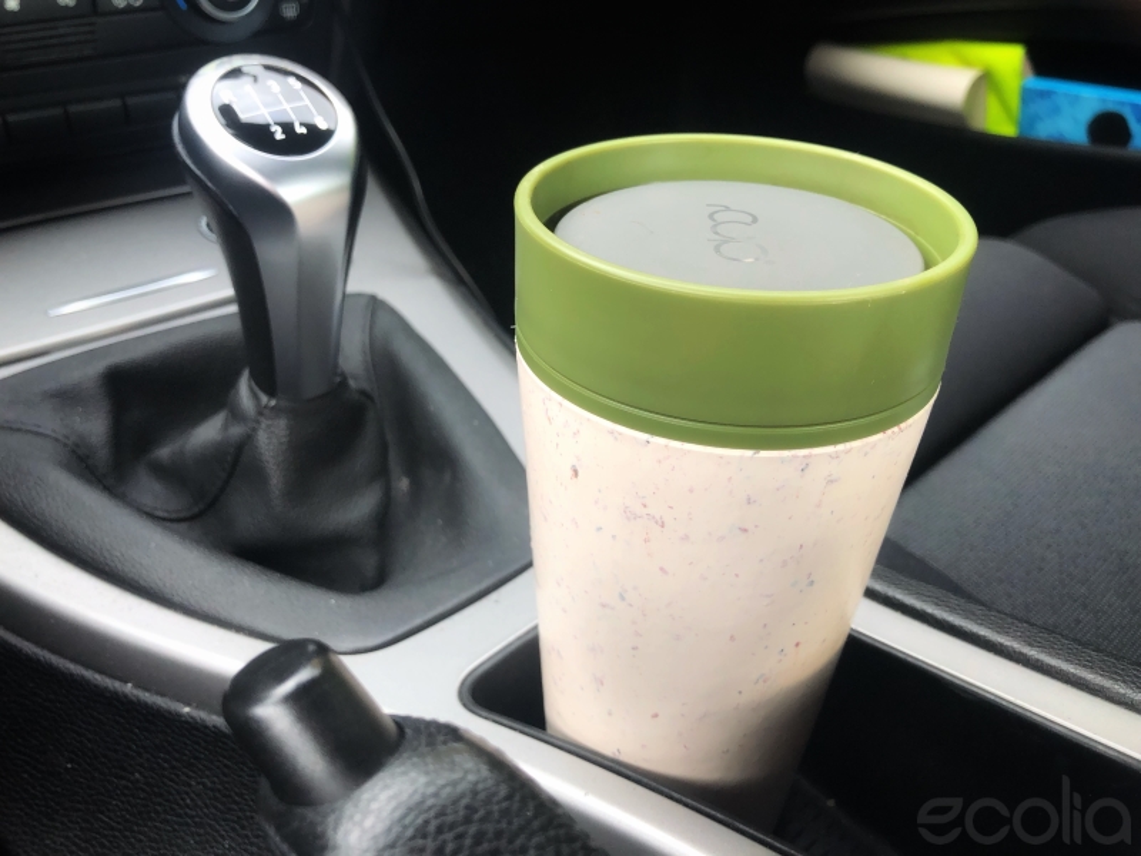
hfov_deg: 63.4
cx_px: 570
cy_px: 428
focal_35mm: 28
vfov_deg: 49.7
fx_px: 923
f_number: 1.8
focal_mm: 3.99
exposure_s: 1/120
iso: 50
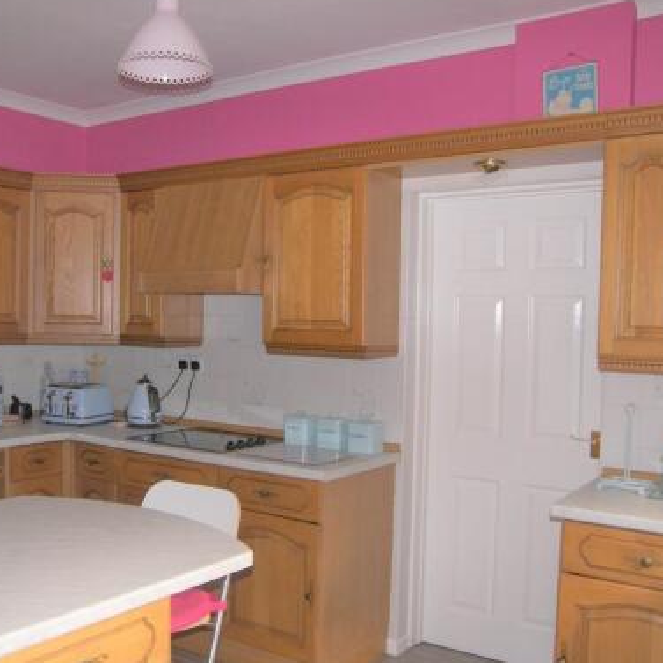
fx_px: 888
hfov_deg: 40.5
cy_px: 358
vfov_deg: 40.9
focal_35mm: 41
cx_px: 233
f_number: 3.2
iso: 100
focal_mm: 6.3
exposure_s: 1/30
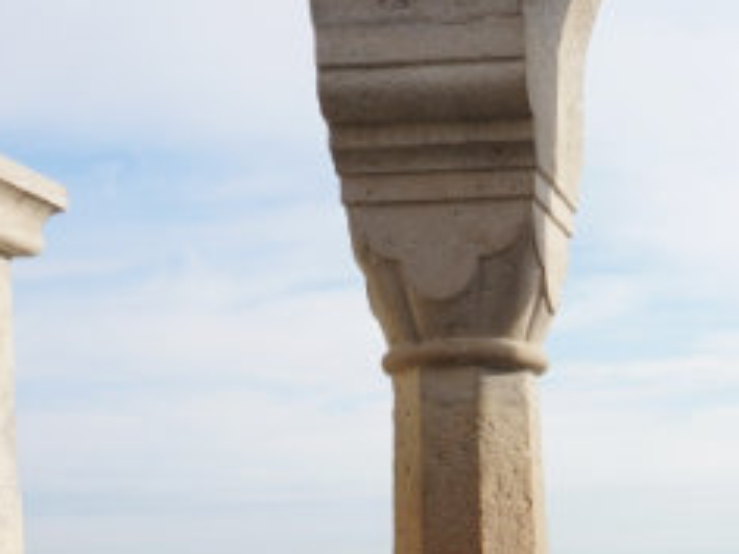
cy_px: 648
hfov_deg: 23.3
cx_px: 842
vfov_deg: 18.0
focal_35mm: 78
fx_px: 1665
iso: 100
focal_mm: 16
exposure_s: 1/80
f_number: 14
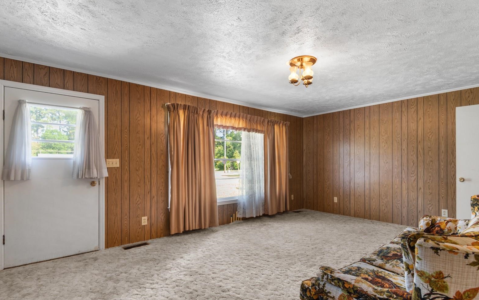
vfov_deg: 65.0
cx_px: 238
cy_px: 159
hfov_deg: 91.1
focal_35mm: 18
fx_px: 235
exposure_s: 1/4
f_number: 4.8
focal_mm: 11.5
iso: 100
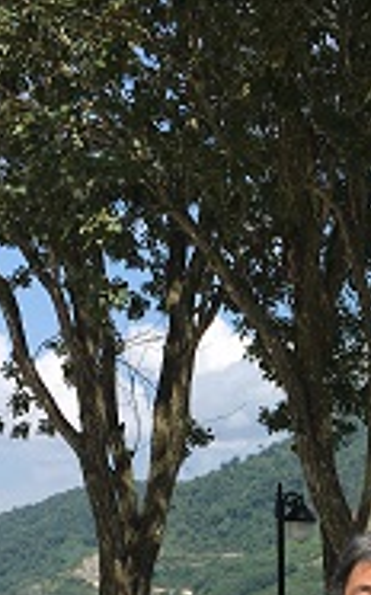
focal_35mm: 100
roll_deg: -1.1
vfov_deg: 19.7
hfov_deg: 12.9
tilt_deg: -9.0
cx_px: 361
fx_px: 1620
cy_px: 689
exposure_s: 1/1637
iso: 25
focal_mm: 4.15
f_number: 2.2
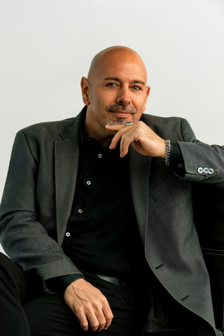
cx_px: 112
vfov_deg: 15.8
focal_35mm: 130
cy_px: 168
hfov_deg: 10.5
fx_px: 1213
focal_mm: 130
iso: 200
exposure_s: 1/200
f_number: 5
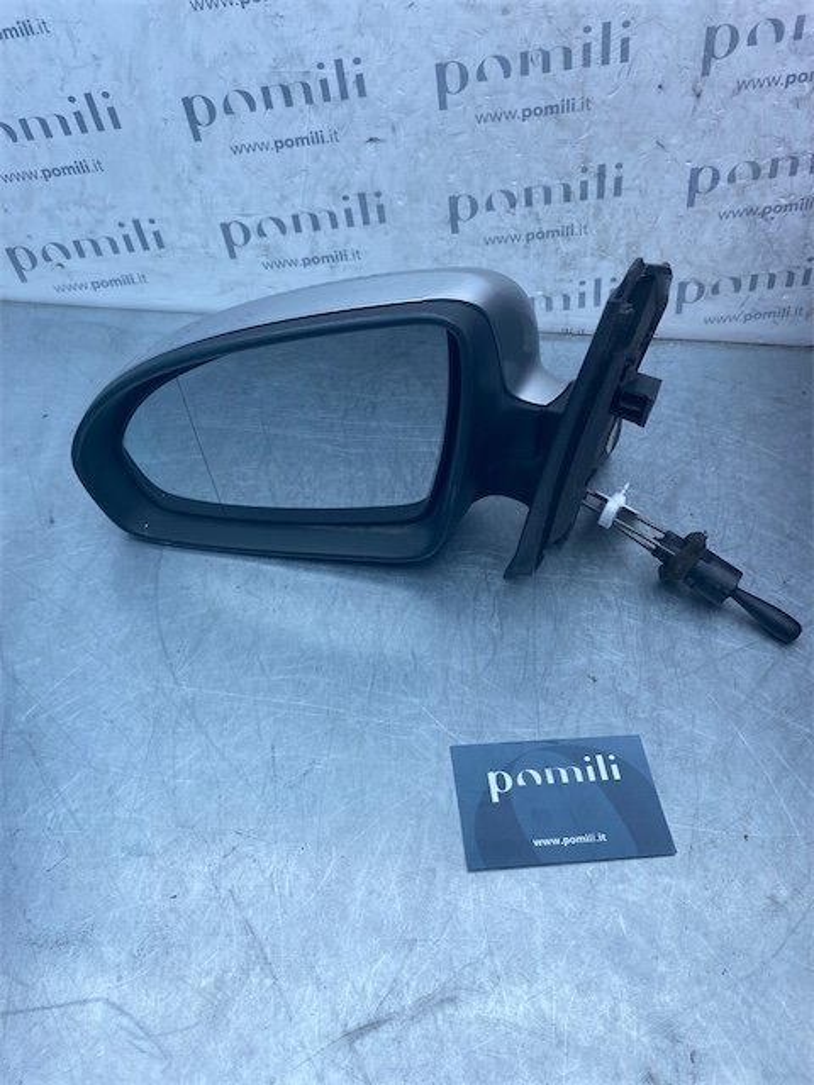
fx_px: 815
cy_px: 542
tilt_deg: -47.4
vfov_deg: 67.3
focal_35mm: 26
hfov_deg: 53.1
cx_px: 407
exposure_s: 1/845
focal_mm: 4.25
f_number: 1.8
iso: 32
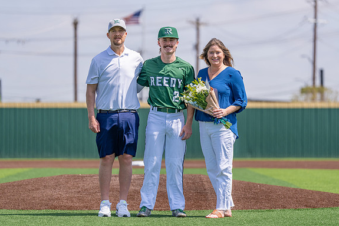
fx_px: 1581
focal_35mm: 168
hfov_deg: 12.2
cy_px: 121
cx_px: 176
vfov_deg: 8.2
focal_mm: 141
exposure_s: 1/2000
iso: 100
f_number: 2.8
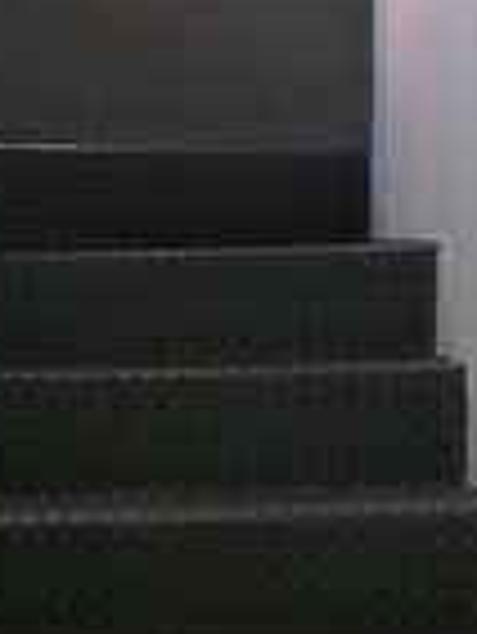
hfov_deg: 11.9
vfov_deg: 15.8
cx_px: 344
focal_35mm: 124
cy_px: 166
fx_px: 2275
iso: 200
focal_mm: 5.8
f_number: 2.8
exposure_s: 1/15
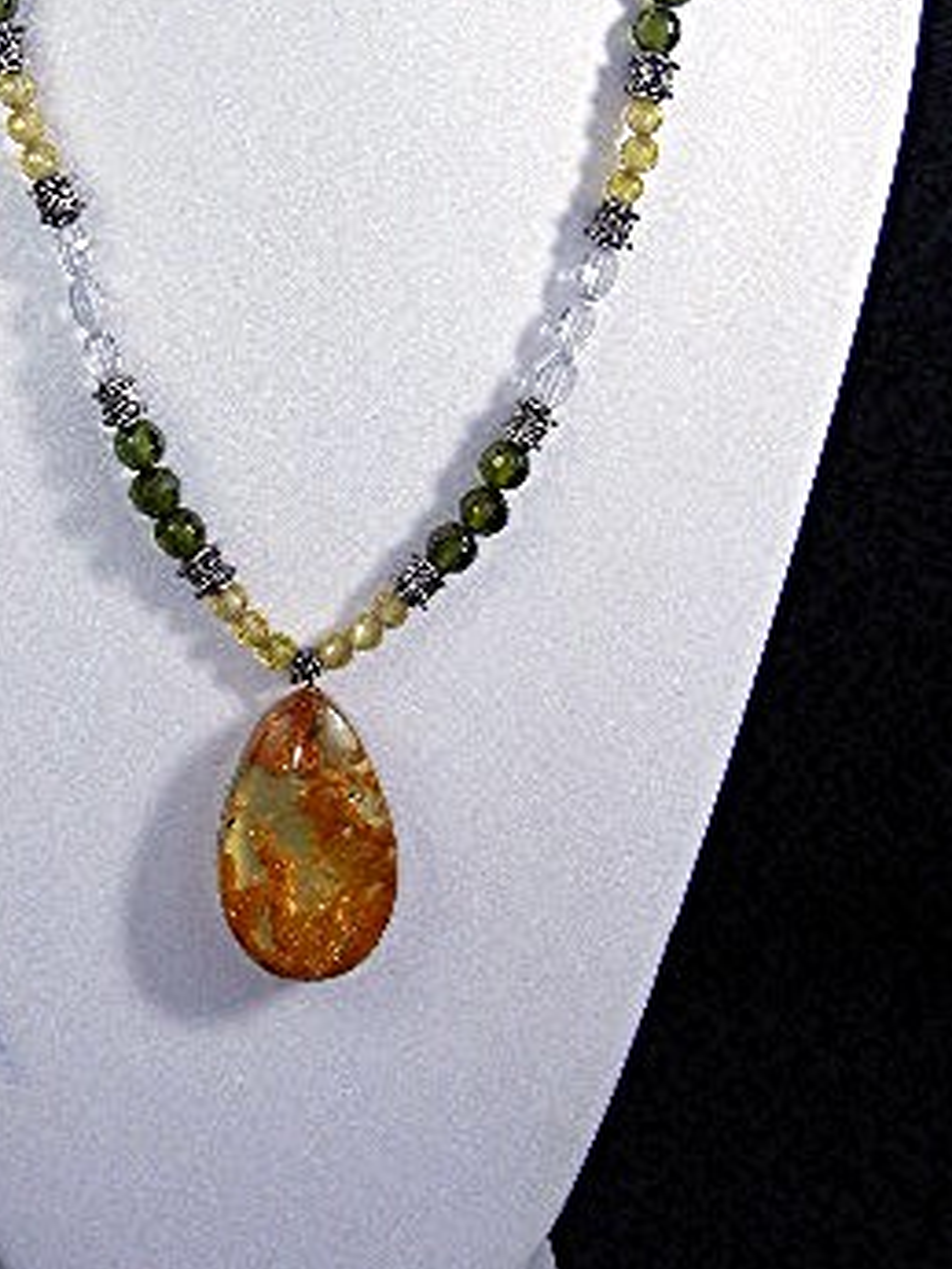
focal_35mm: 63
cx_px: 217
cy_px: 360
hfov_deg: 23.0
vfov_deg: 30.3
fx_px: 2309
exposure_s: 1/77.8
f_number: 3.6
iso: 160
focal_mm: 6.2
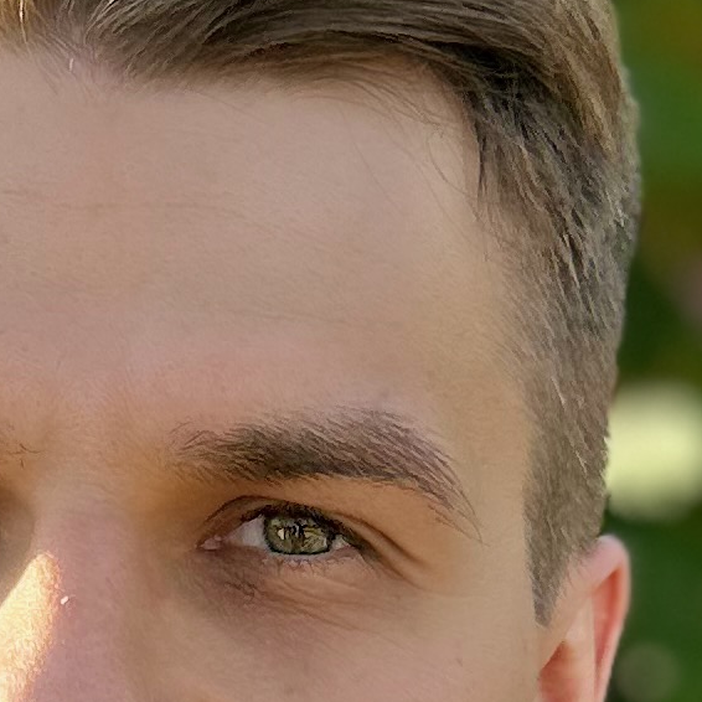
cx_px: 314
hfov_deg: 11.6
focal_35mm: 151
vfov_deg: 10.8
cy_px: 1274
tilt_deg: -9.6
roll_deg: -0.5
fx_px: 3465
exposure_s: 1/903
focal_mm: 6.86
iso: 80
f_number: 1.78
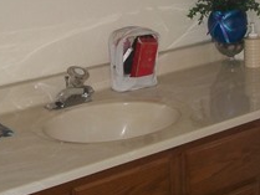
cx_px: 142
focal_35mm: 98
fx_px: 736
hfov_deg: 20.0
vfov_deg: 14.8
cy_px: -17
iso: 80
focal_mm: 5.7
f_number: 2.9
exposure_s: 1/60
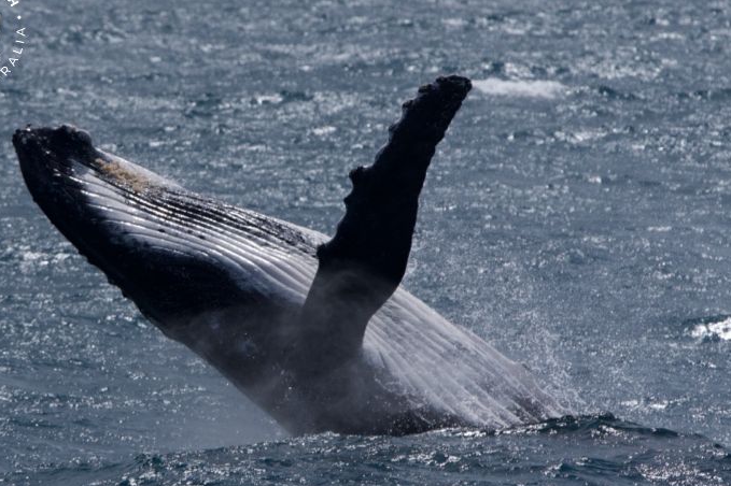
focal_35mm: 550
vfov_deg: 2.5
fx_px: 11162
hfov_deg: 3.8
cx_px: 323
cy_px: 249
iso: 400
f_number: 8
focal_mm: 467
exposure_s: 1/3200
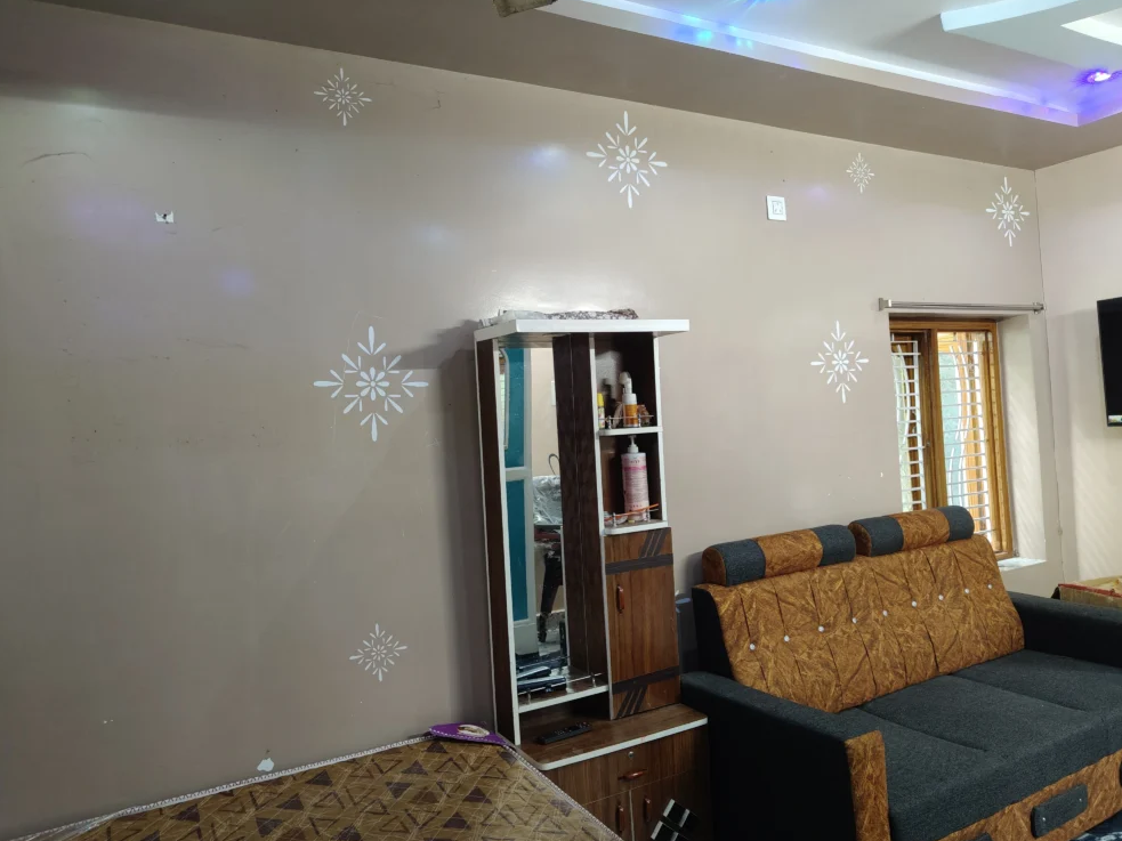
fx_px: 810
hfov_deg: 69.4
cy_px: 429
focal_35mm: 25
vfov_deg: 54.9
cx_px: 574
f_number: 1.8
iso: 640
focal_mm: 5.59
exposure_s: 1/33
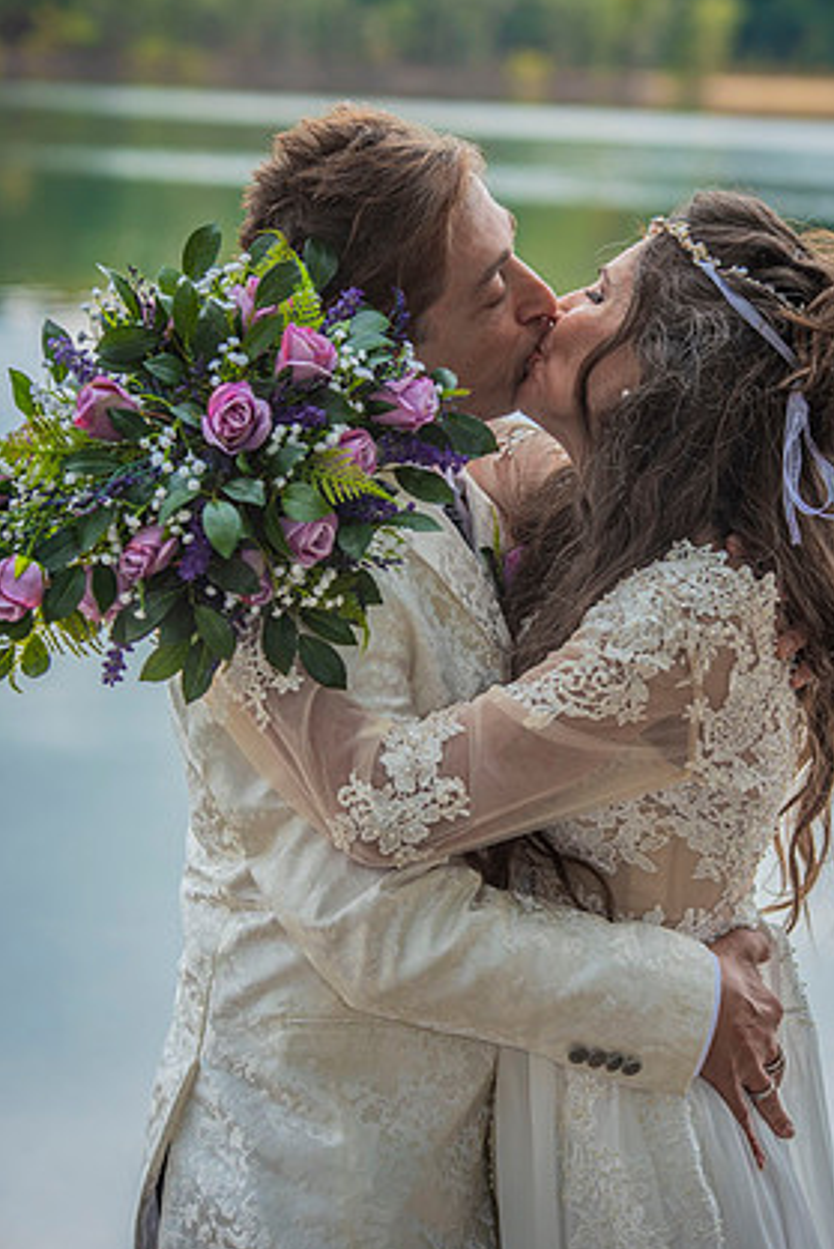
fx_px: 3923
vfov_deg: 18.1
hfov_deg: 12.1
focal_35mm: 113
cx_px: 445
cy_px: 624
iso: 160
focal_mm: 105
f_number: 5
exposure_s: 1/200
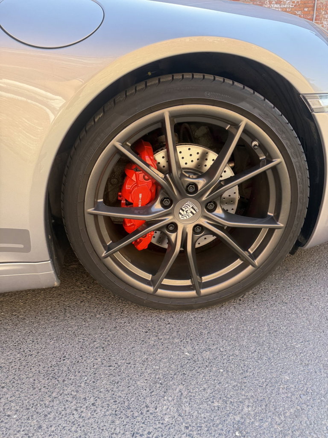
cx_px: 164
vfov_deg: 71.6
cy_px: 219
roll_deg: +2.5
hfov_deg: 56.8
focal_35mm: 24
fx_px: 303
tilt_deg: -21.8
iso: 100
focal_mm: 6.76
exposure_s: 1/399
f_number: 1.78
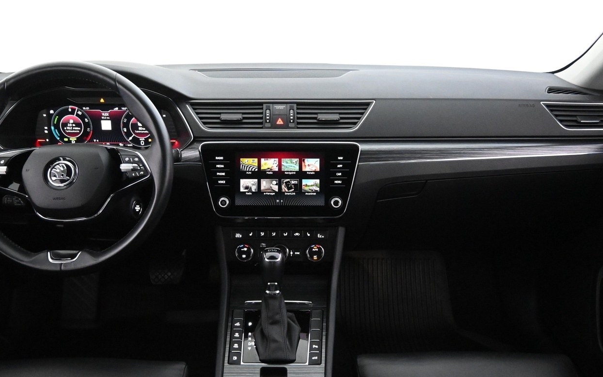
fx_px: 526
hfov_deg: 59.6
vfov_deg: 39.4
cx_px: 276
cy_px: 205
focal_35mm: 32
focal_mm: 16
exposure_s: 1/50
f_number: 3.5
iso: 6400
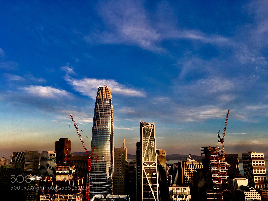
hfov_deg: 61.7
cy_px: 100
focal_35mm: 29
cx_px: 134
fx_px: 225
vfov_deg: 48.2
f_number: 2.2
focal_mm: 4.15
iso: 25
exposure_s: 1/162
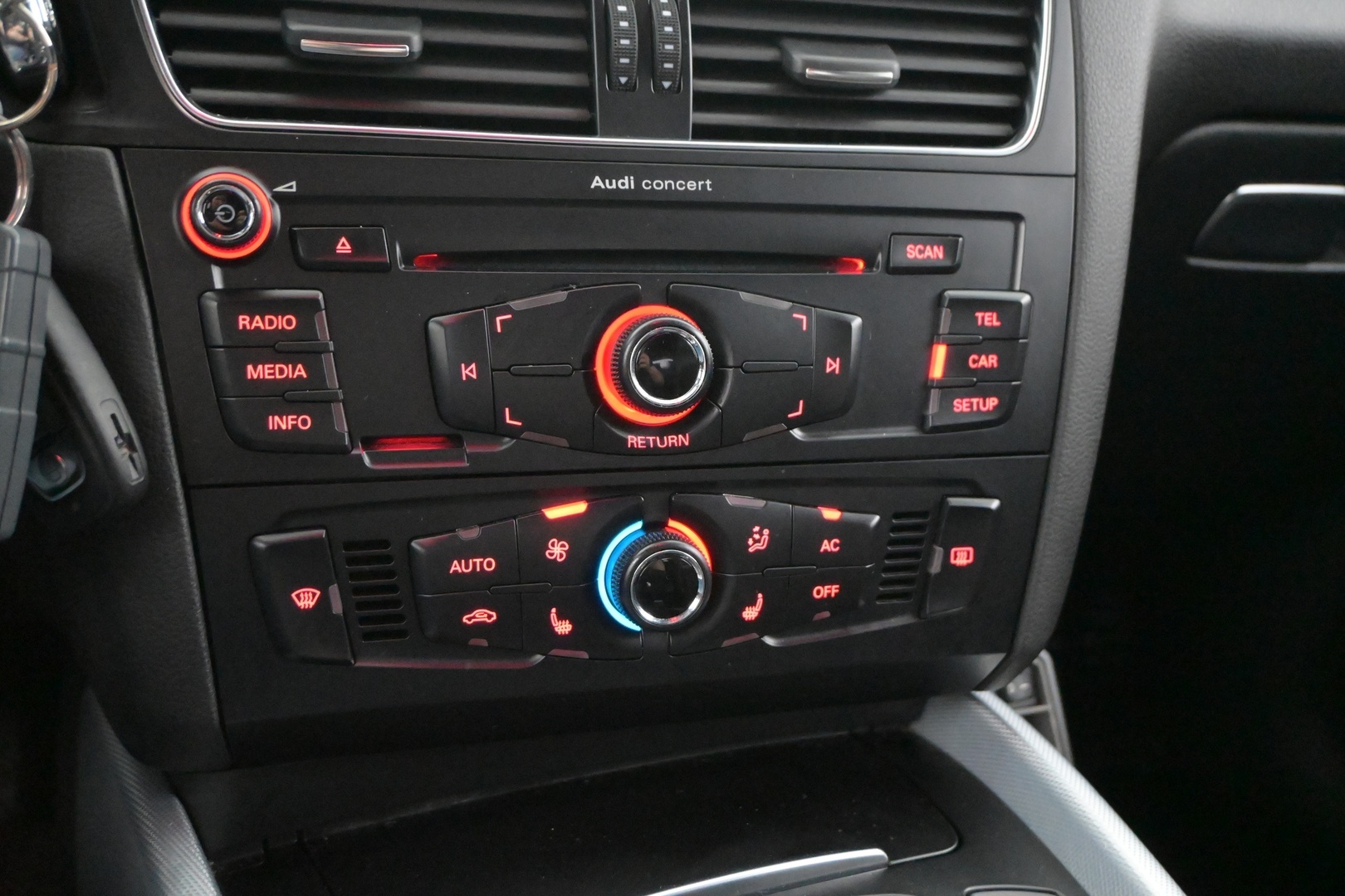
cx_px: 672
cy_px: 448
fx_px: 1233
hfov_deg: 57.2
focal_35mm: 33
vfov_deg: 40.0
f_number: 4
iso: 12800
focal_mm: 22
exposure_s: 1/40
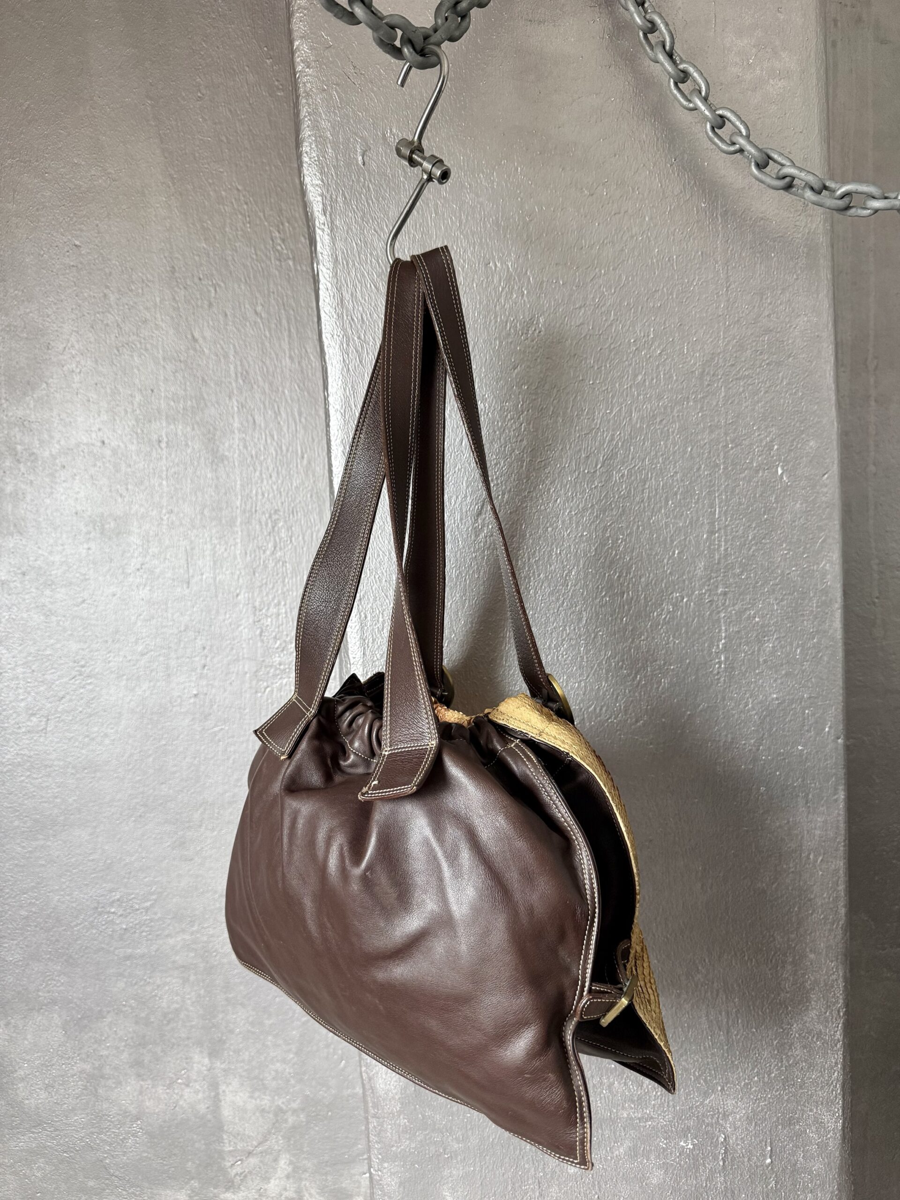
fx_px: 832
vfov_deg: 71.6
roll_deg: +1.2
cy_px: 600
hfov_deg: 56.8
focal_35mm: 24
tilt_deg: -4.6
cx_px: 450
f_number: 1.78
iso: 250
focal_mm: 6.76
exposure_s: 1/60
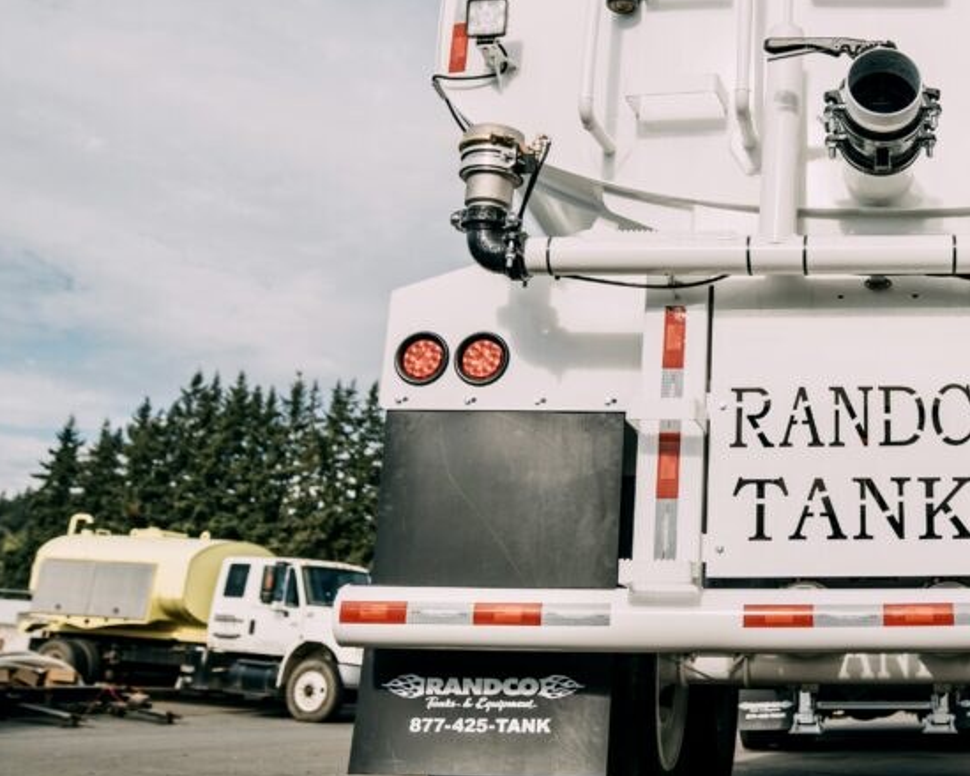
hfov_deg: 40.7
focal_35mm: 42
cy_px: 285
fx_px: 1206
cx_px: 859
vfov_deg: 35.4
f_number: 2.8
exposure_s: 1/1250
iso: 100
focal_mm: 24
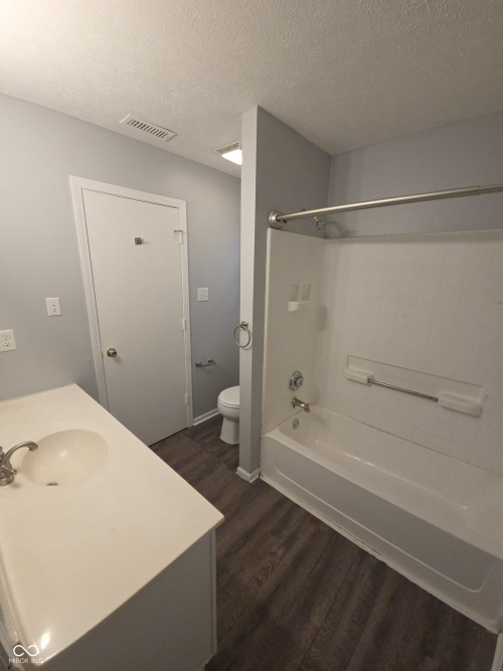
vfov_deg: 106.2
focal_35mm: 13
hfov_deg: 89.9
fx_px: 252
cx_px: 252
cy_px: 336
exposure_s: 1/120
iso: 200
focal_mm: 2.2
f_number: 2.2
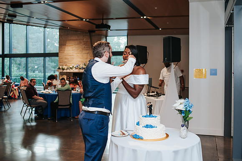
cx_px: 131
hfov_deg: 50.2
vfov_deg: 34.7
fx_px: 258
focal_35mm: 38
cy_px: 74
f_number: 2.8
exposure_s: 1/160
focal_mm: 35
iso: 720
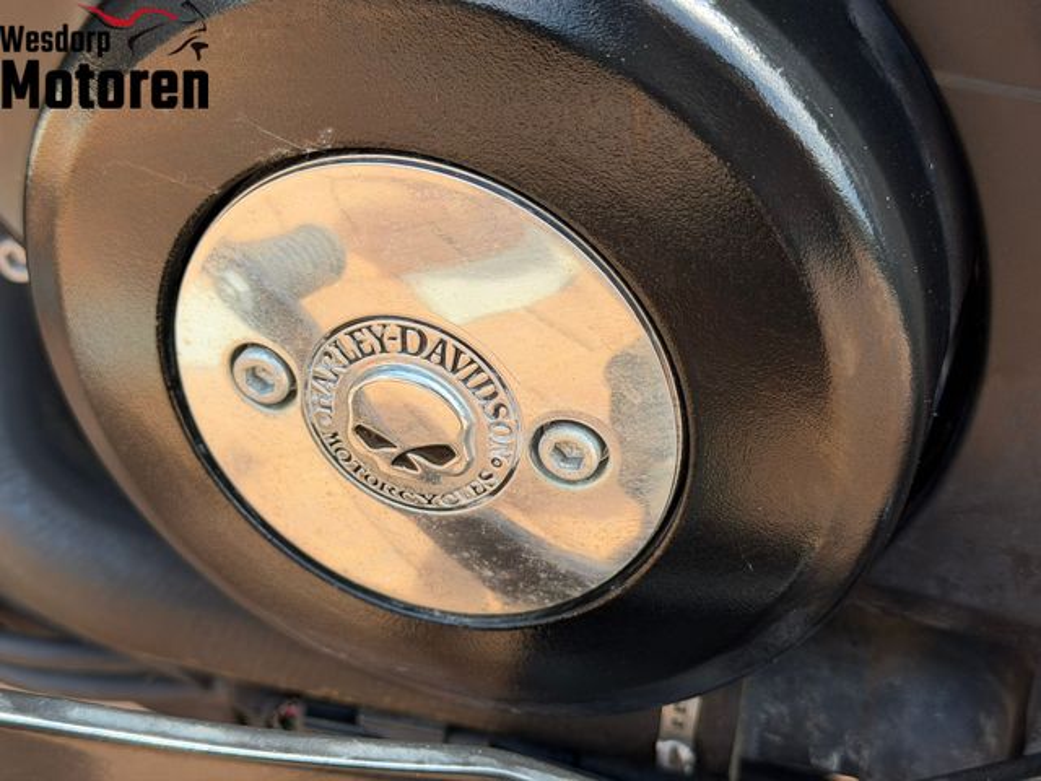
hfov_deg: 39.7
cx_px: 520
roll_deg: -7.0
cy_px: 390
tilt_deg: -20.8
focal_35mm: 48
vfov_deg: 30.3
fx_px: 1443
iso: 64
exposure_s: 1/706
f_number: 1.78
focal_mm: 6.76
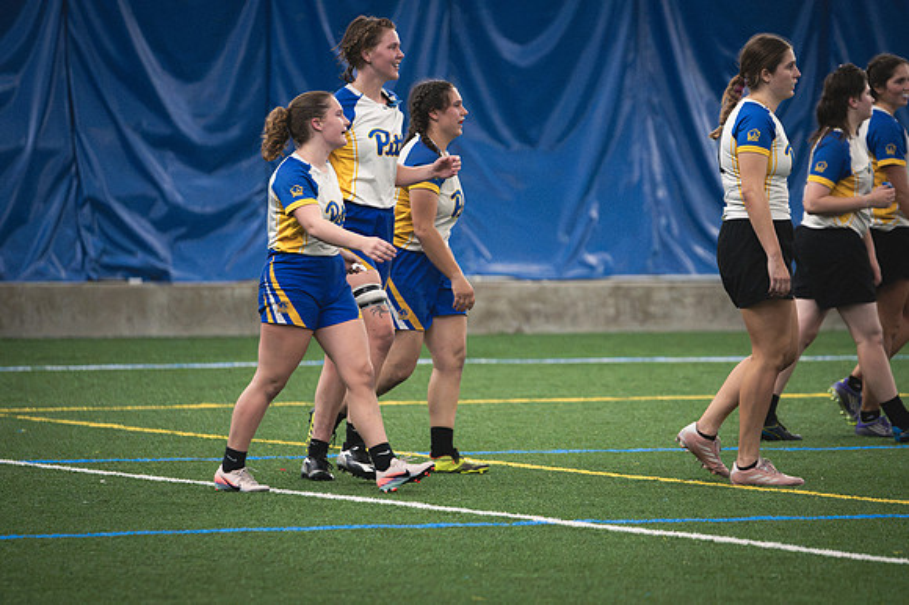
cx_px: 454
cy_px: 302
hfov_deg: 6.9
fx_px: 7570
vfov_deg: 4.6
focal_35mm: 300
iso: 10000
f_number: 2.8
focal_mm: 200
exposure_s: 1/640
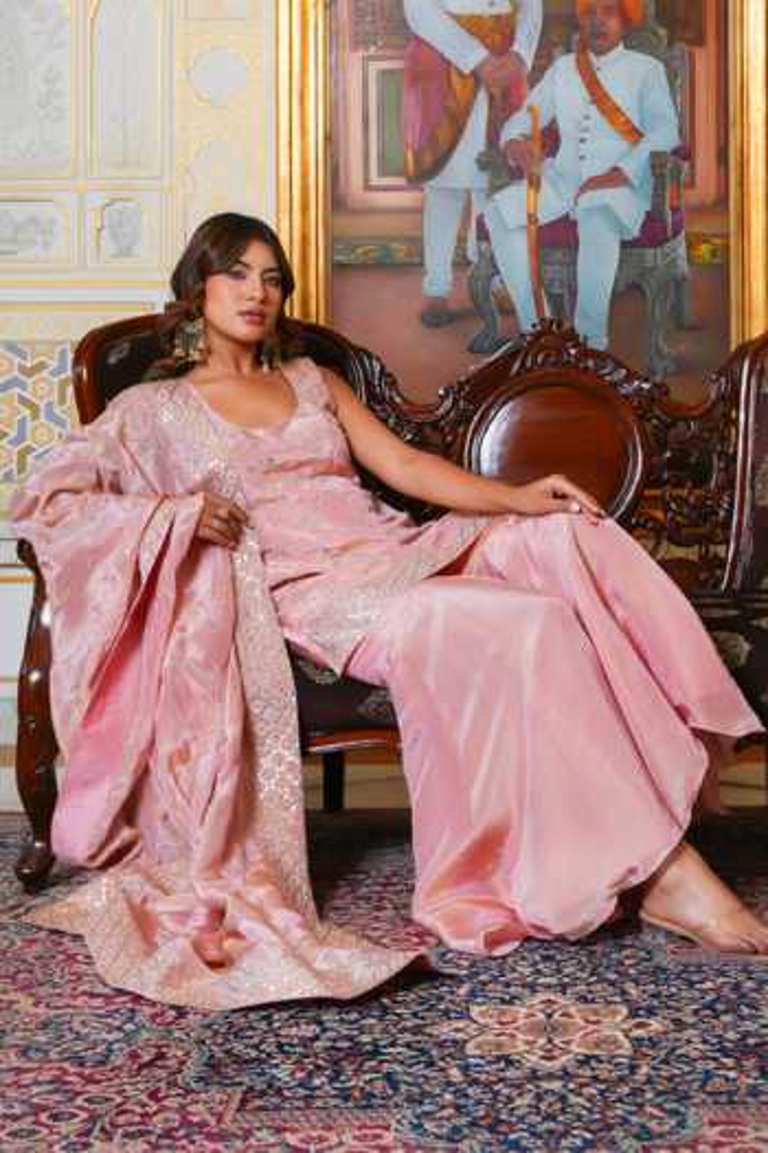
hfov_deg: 34.2
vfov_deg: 49.6
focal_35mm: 39
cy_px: 576
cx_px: 384
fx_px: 1248
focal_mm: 39
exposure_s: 1/160
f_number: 4.5
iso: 100
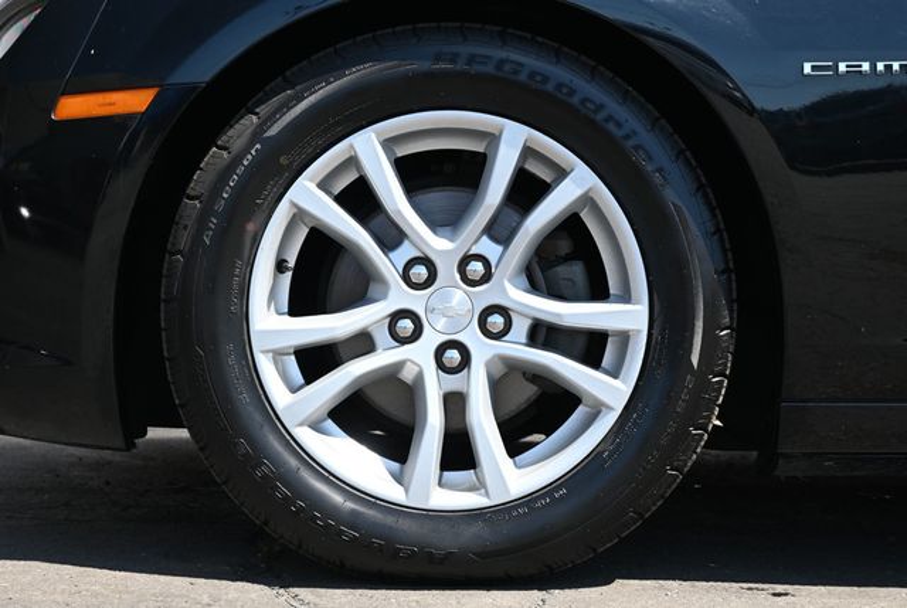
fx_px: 1401
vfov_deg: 24.5
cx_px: 454
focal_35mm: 56
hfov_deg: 35.9
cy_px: 304
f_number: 5.6
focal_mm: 37
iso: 200
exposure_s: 1/250
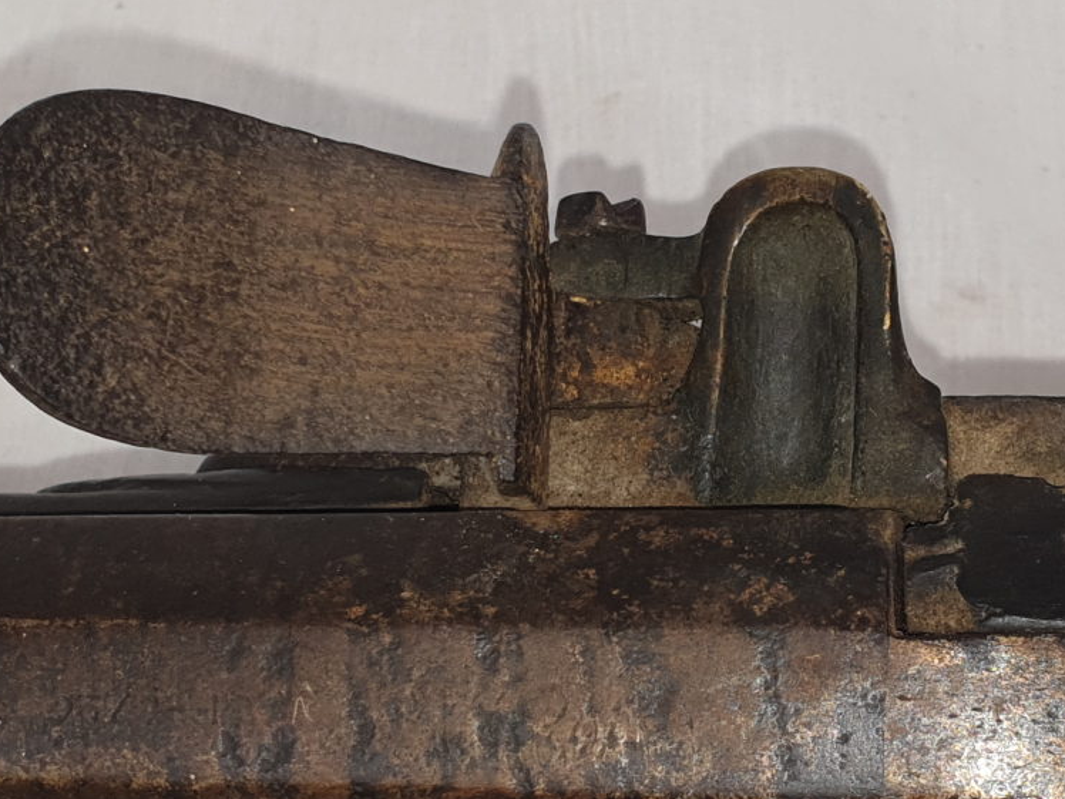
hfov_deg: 21.9
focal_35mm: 89
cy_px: 508
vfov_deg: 16.6
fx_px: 2738
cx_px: 732
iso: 50
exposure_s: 1/100
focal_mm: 4.3
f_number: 2.4
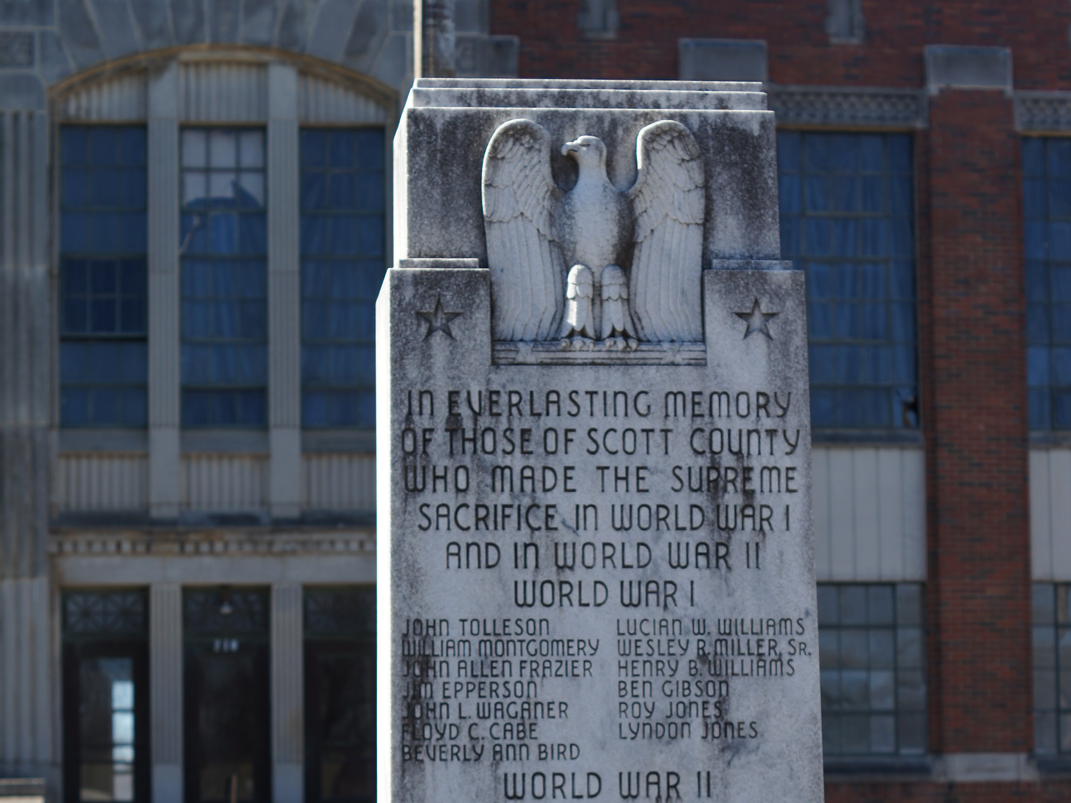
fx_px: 3373
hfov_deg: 18.0
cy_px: 715
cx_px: 535
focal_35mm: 109
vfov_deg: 13.5
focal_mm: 50
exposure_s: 1/400
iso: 100
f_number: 4.5
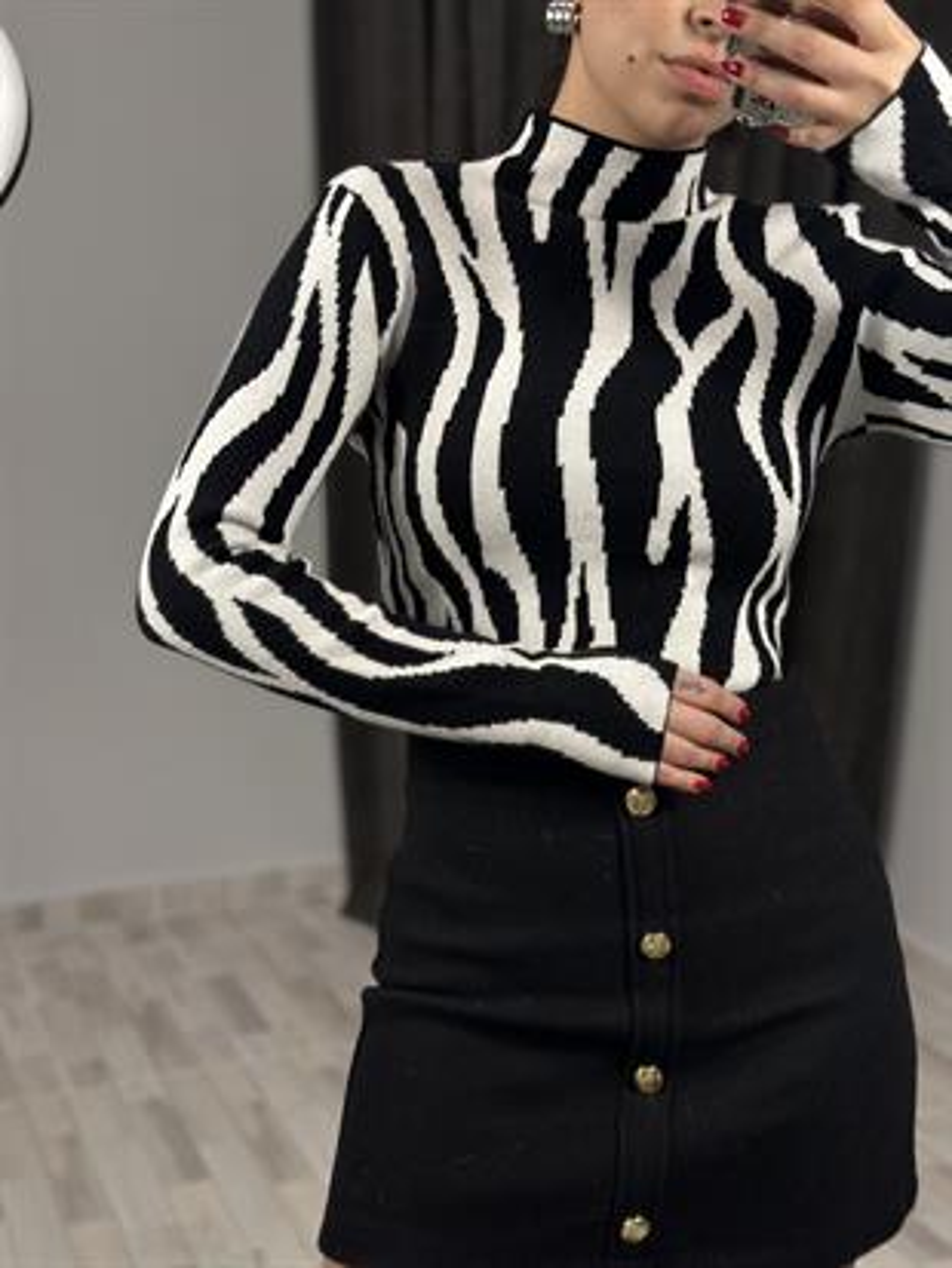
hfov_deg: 30.3
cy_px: 634
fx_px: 1759
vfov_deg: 39.6
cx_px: 476
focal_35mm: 48
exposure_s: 1/100
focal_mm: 6.86
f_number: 1.78
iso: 80
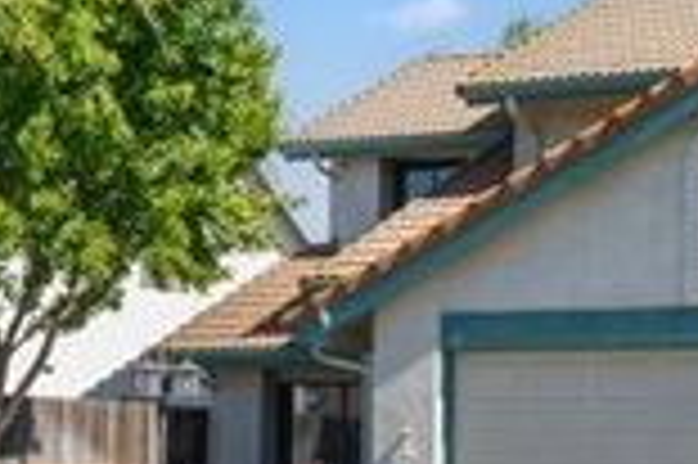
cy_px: 453
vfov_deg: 13.5
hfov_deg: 20.1
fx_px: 1937
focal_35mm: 100
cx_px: 585
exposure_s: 1/60
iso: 320
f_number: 9
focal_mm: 31
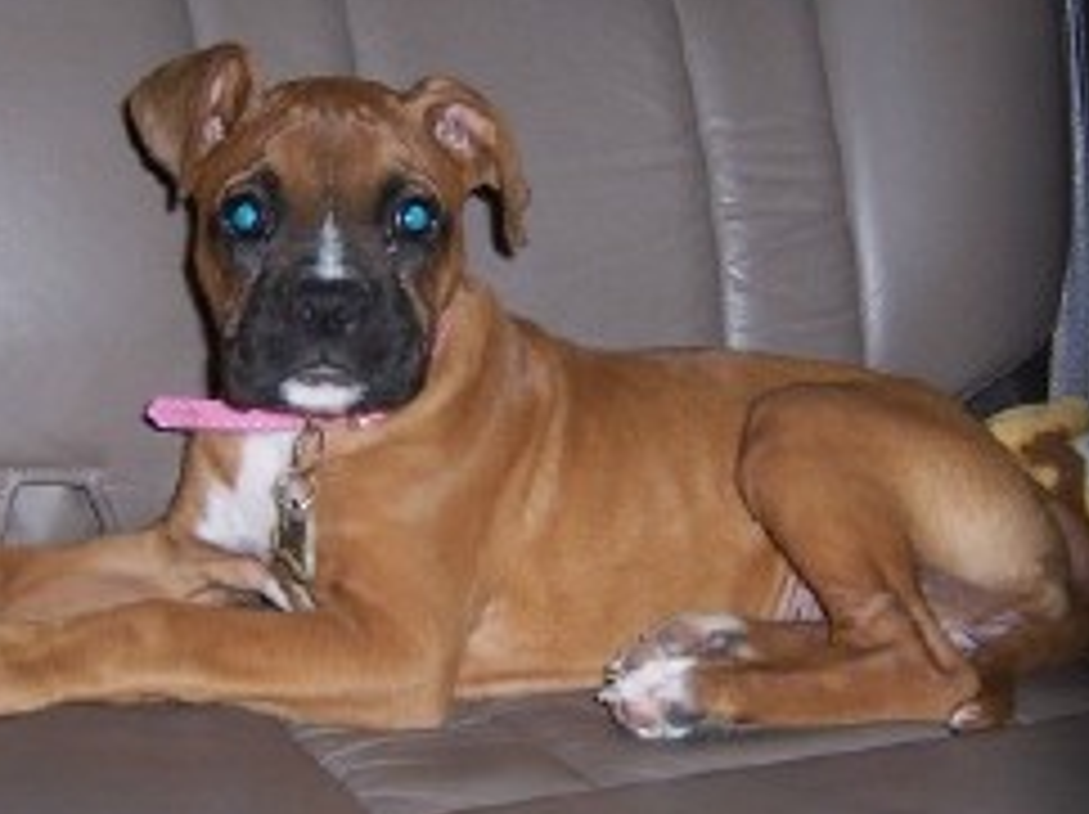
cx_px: 495
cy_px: 333
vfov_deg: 24.7
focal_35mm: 59
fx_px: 1854
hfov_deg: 32.7
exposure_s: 1/60
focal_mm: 5.5
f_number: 2.8
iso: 140
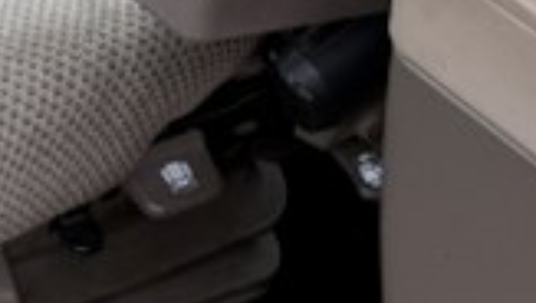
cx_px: -233
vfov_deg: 8.7
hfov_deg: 15.6
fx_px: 1821
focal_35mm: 128
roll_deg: -1.1
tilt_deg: -27.5
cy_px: -405
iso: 50
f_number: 1.78
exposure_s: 1/124
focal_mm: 6.76
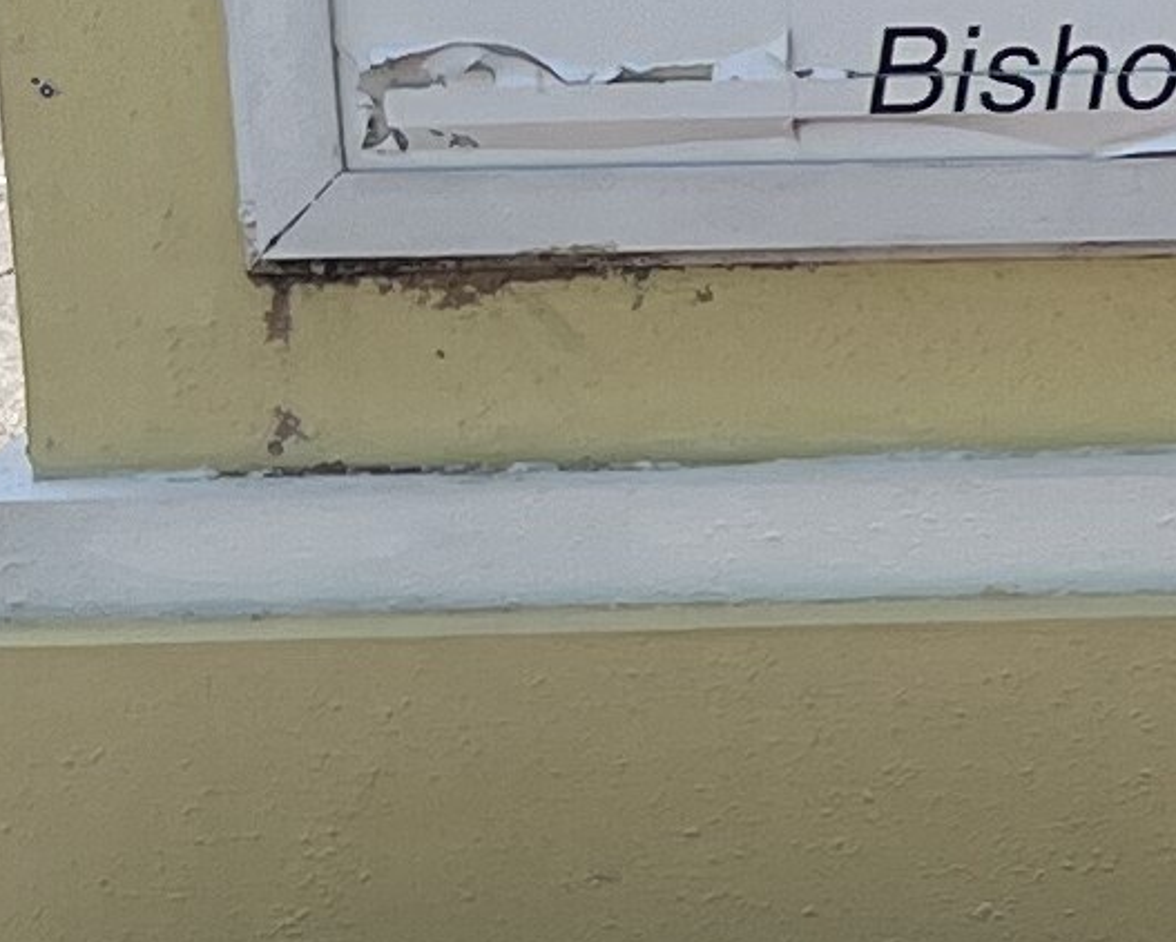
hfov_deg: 8.6
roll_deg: +0.4
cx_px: 3229
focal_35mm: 194
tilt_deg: -12.7
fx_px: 6755
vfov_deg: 8.0
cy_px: 150
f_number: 1.5
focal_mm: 5.7
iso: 50
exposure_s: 1/2841
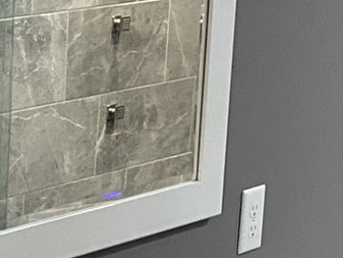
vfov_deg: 9.2
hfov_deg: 12.1
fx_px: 1566
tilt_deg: -17.0
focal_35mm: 158
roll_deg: +1.3
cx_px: -104
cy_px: 338
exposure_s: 1/60
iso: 320
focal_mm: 4.25
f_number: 1.8
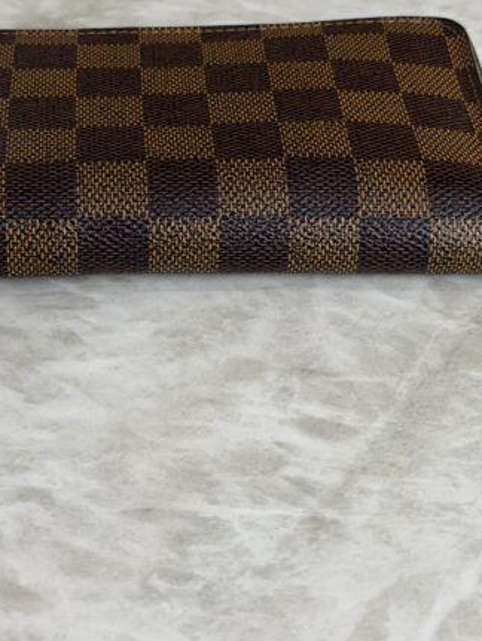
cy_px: 198
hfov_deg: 16.6
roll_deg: -1.7
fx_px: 1650
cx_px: 222
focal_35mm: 89
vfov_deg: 21.9
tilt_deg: -33.0
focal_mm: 6.76
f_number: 1.78
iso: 64
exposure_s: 1/120
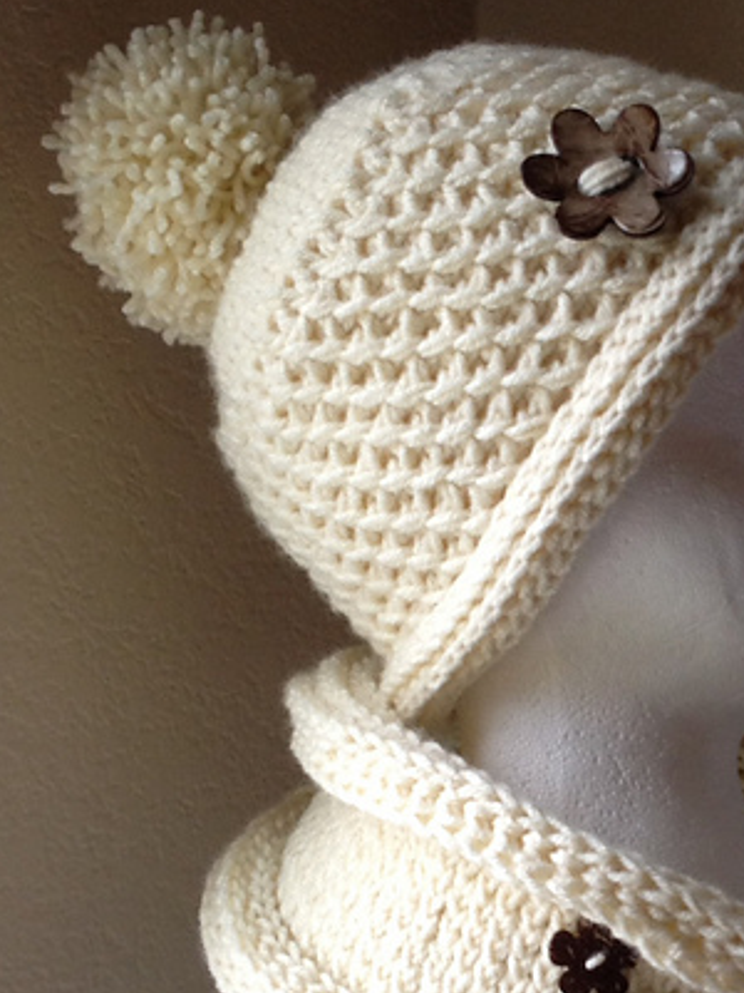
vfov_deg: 34.1
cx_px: 583
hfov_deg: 25.7
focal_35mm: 56
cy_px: 640
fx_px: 1605
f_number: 2.4
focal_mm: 4.28
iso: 50
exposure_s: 1/24
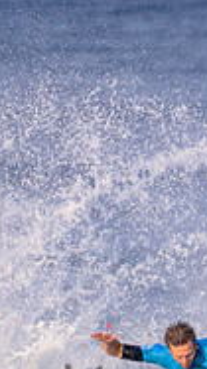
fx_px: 25464
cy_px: 378
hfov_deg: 0.5
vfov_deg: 0.8
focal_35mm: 2606
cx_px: 268
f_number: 11
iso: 2800
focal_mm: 800
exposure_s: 1/2000
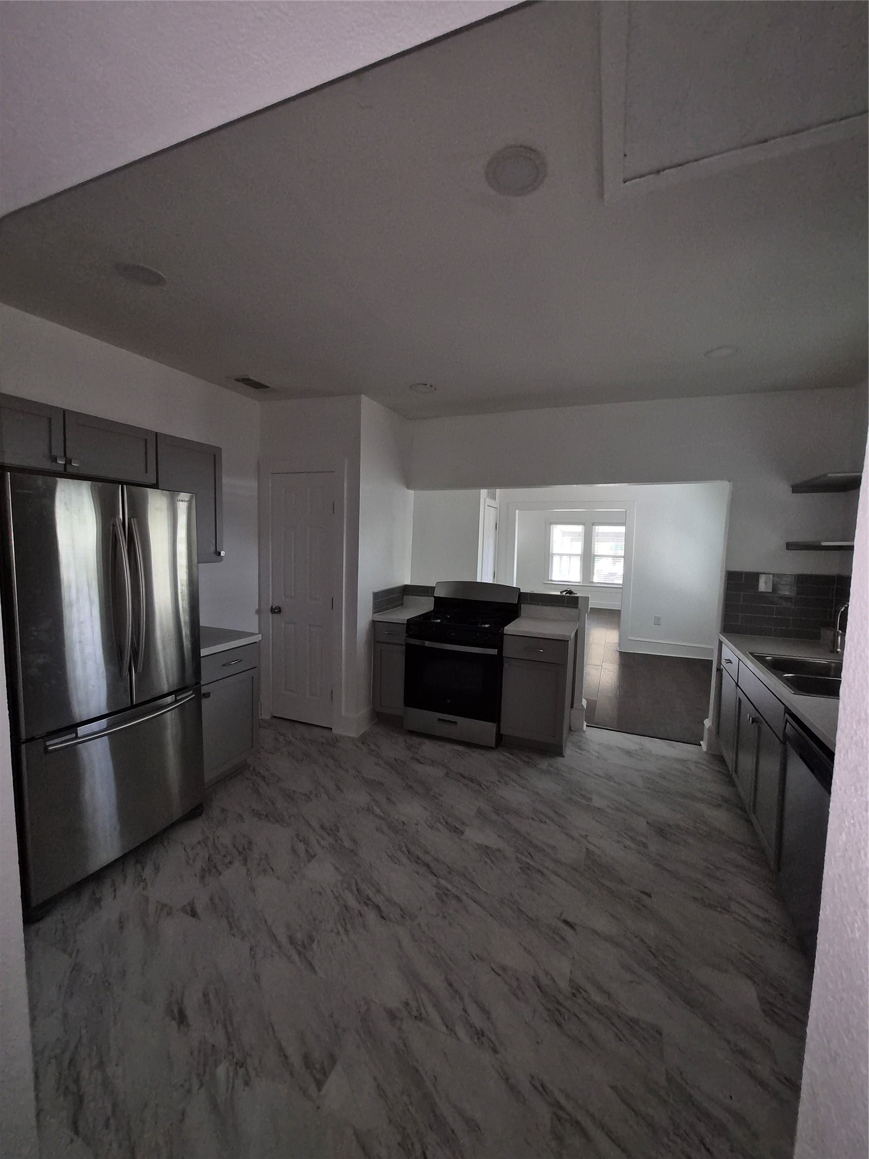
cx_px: 434
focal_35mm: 13
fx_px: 435
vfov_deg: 106.2
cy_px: 580
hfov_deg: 89.9
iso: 100
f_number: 2.2
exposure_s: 1/60
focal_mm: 1.7
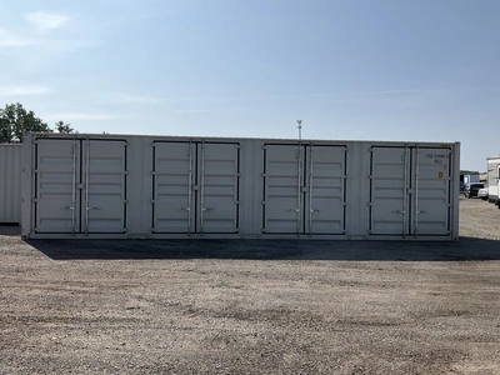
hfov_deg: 61.7
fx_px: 419
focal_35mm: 29
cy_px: 188
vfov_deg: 48.2
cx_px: 250
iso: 25
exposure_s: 1/4405
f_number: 1.8
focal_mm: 3
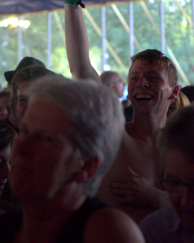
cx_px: 90
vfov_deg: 8.7
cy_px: 65
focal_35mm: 223
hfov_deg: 6.9
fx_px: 1597
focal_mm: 105
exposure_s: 1/200
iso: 2500
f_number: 5.6
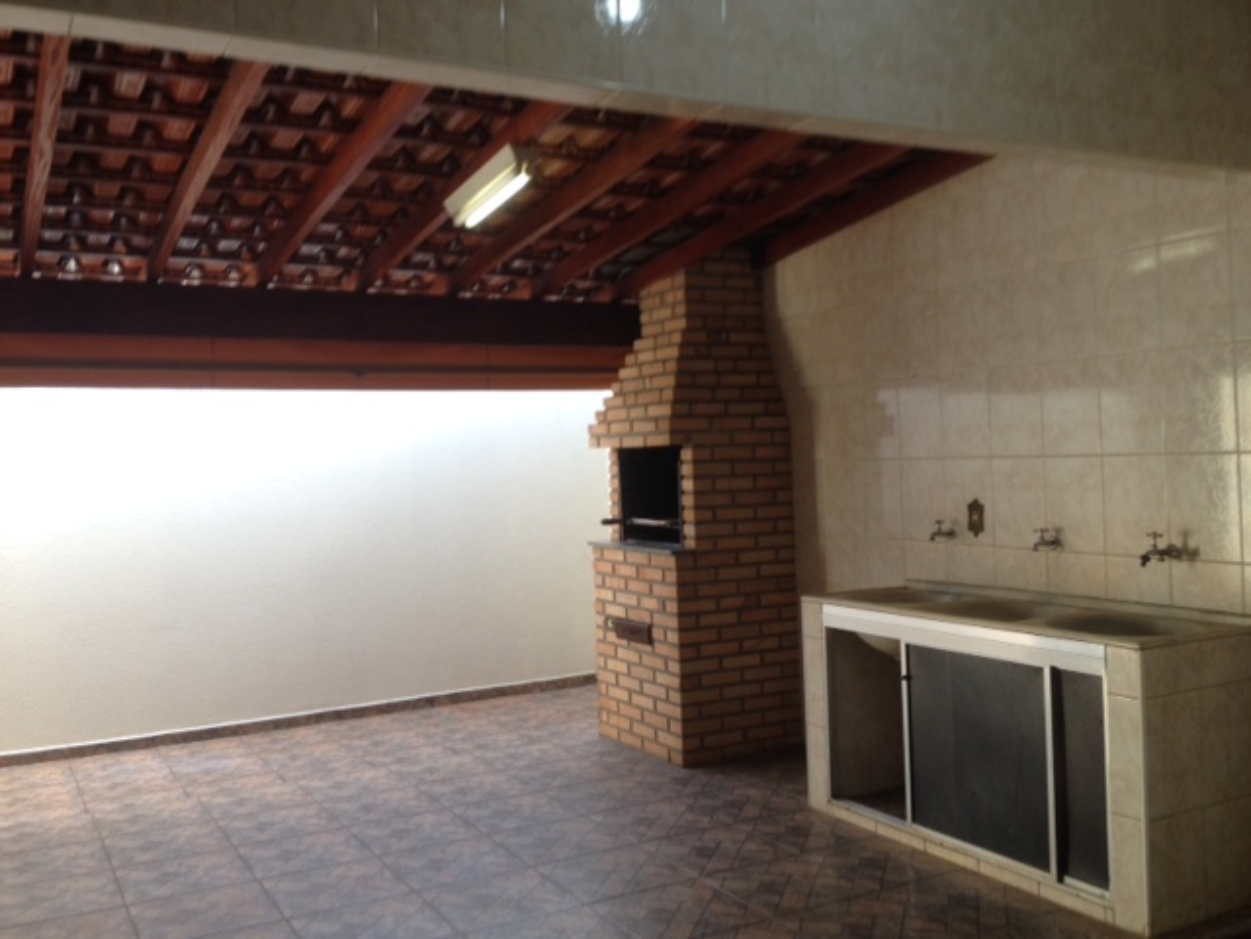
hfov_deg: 52.6
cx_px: 626
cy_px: 470
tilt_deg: -1.4
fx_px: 1265
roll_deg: +1.6
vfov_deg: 40.7
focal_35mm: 35
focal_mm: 4.28
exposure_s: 1/60
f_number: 2.4
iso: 50
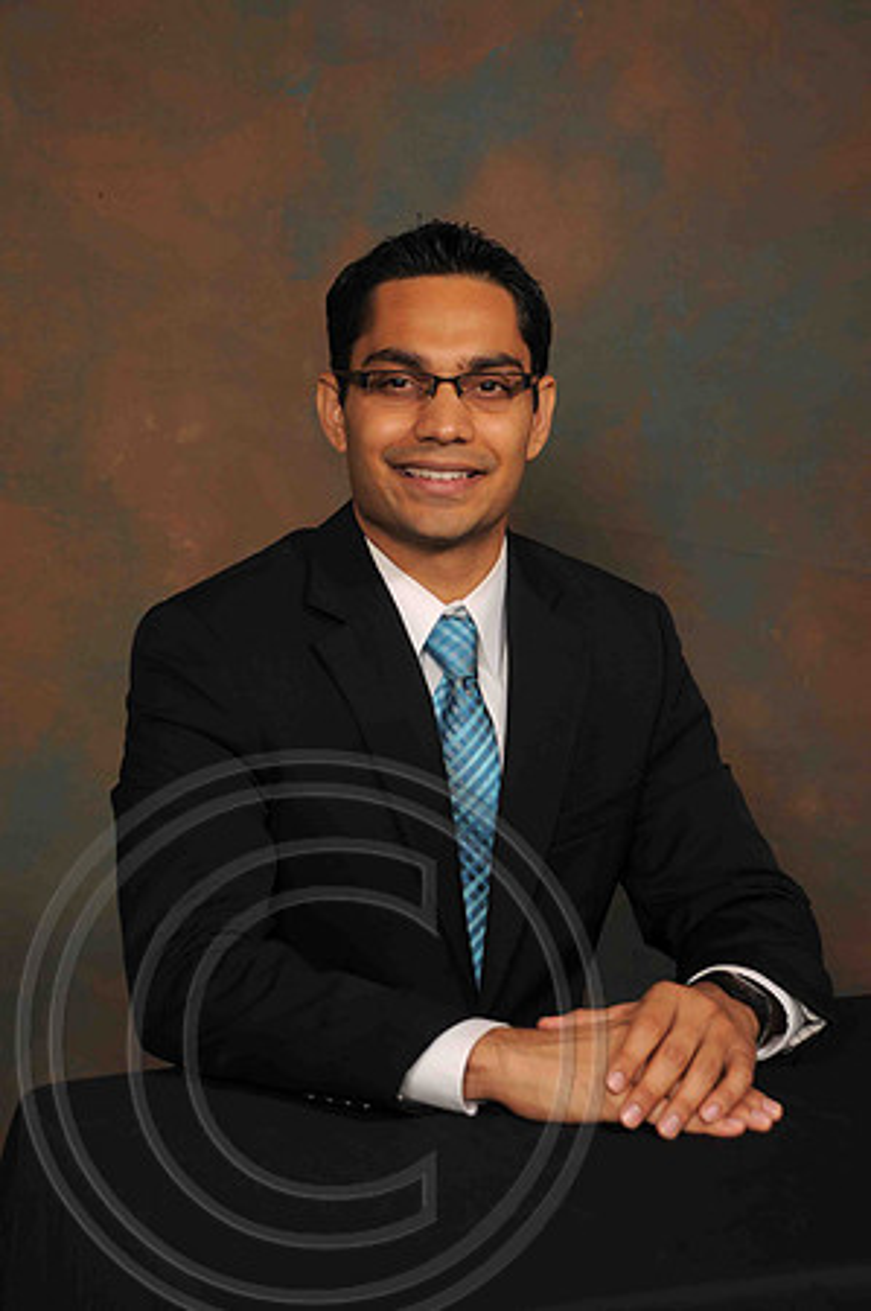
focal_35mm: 75
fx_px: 2728
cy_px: 656
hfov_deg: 18.1
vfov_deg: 27.0
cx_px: 436
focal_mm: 50
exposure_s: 1/60
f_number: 6.3
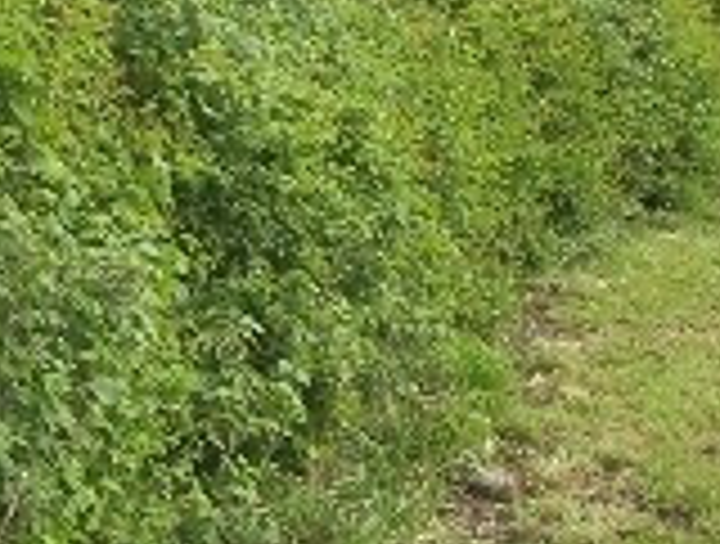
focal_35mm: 95
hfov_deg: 20.6
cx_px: 288
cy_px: 225
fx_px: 1982
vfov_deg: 15.6
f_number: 4.5
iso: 100
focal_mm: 4.99
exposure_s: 1/223
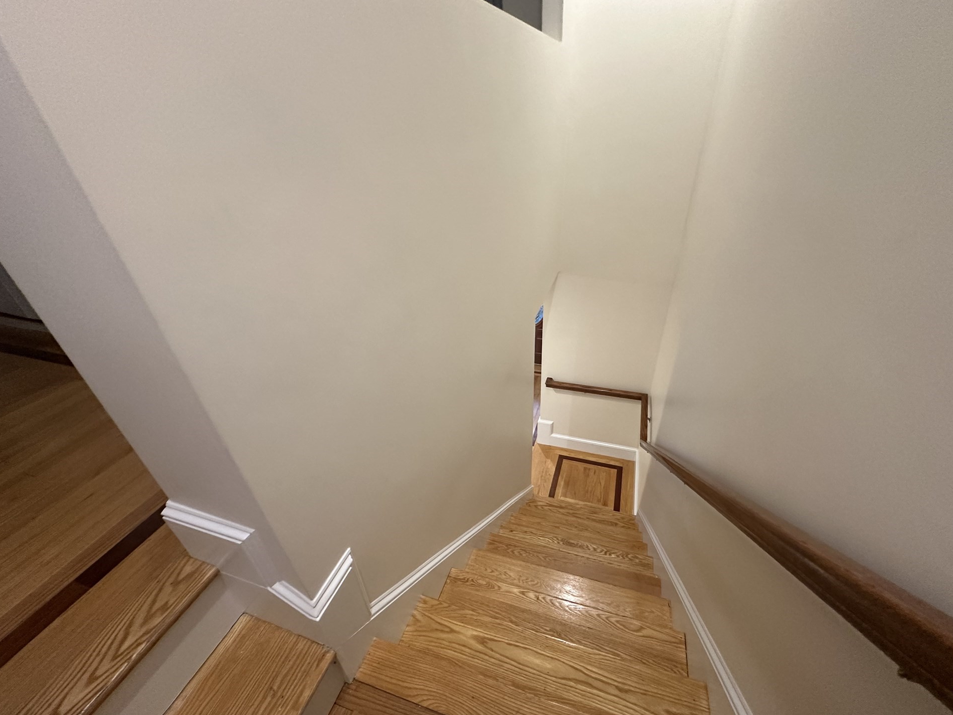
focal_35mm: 15
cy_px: 380
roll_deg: +3.2
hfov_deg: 98.1
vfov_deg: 81.7
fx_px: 413
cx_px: 489
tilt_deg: -33.4
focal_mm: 2.22
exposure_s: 1/60
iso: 400
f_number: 2.2
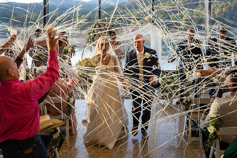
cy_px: 78
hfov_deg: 44.4
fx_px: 290
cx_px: 118
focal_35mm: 44
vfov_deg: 30.5
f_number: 2.8
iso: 250
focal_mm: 42.1
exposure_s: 1/100
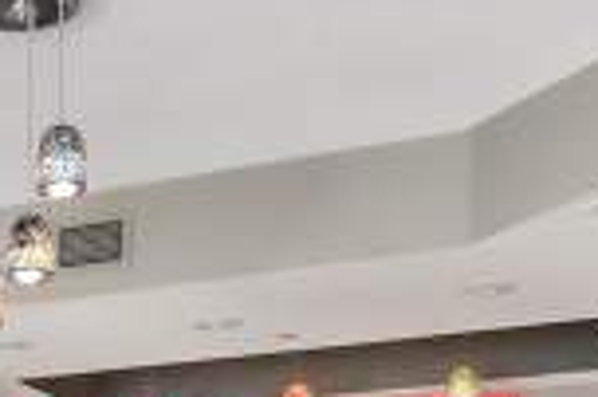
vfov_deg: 13.1
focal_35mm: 95
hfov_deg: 20.1
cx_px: -134
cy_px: 686
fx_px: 1576
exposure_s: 1/100
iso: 1000
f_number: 7.1
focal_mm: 12
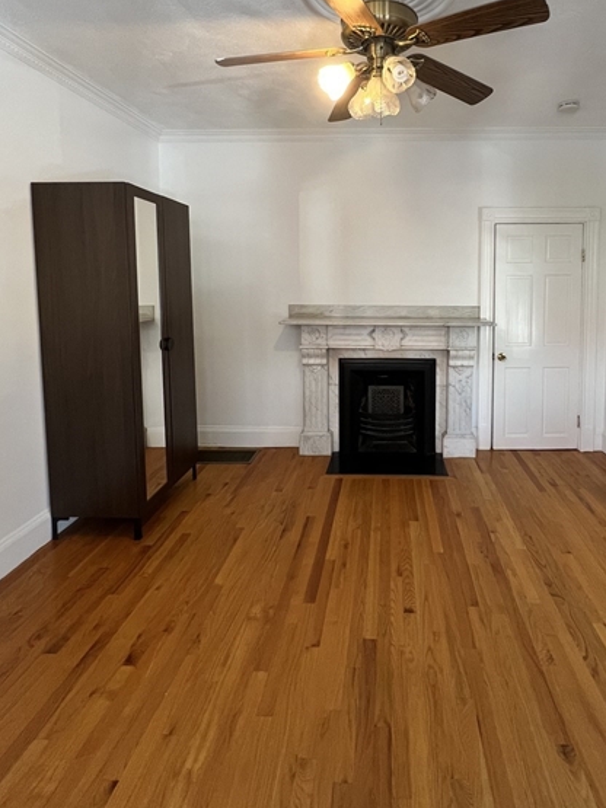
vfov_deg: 86.3
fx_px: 420
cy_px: 310
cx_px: 373
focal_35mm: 18
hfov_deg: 70.6
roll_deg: -0.4
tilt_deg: -3.2
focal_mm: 1.57
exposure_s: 1/60
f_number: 1.8
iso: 200
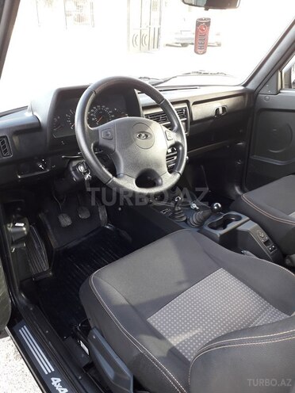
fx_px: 307
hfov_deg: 51.4
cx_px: 148
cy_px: 196
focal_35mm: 27
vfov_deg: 65.3
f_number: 1.9
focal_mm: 3.6
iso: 64
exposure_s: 1/50
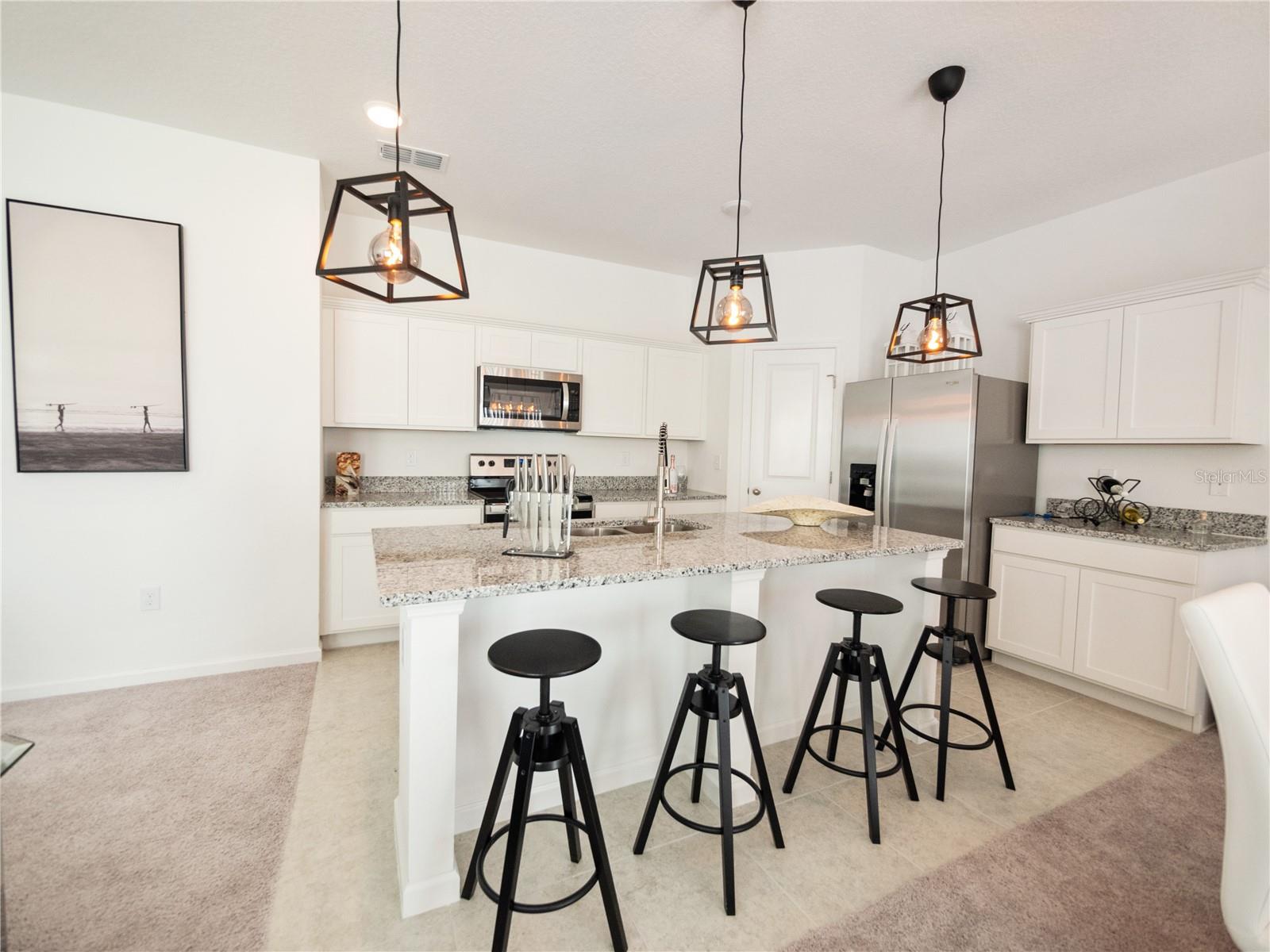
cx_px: 635
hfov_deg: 102.1
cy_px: 476
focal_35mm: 14
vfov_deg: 85.7
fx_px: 514
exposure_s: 1/60
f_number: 4
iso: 1250
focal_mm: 7
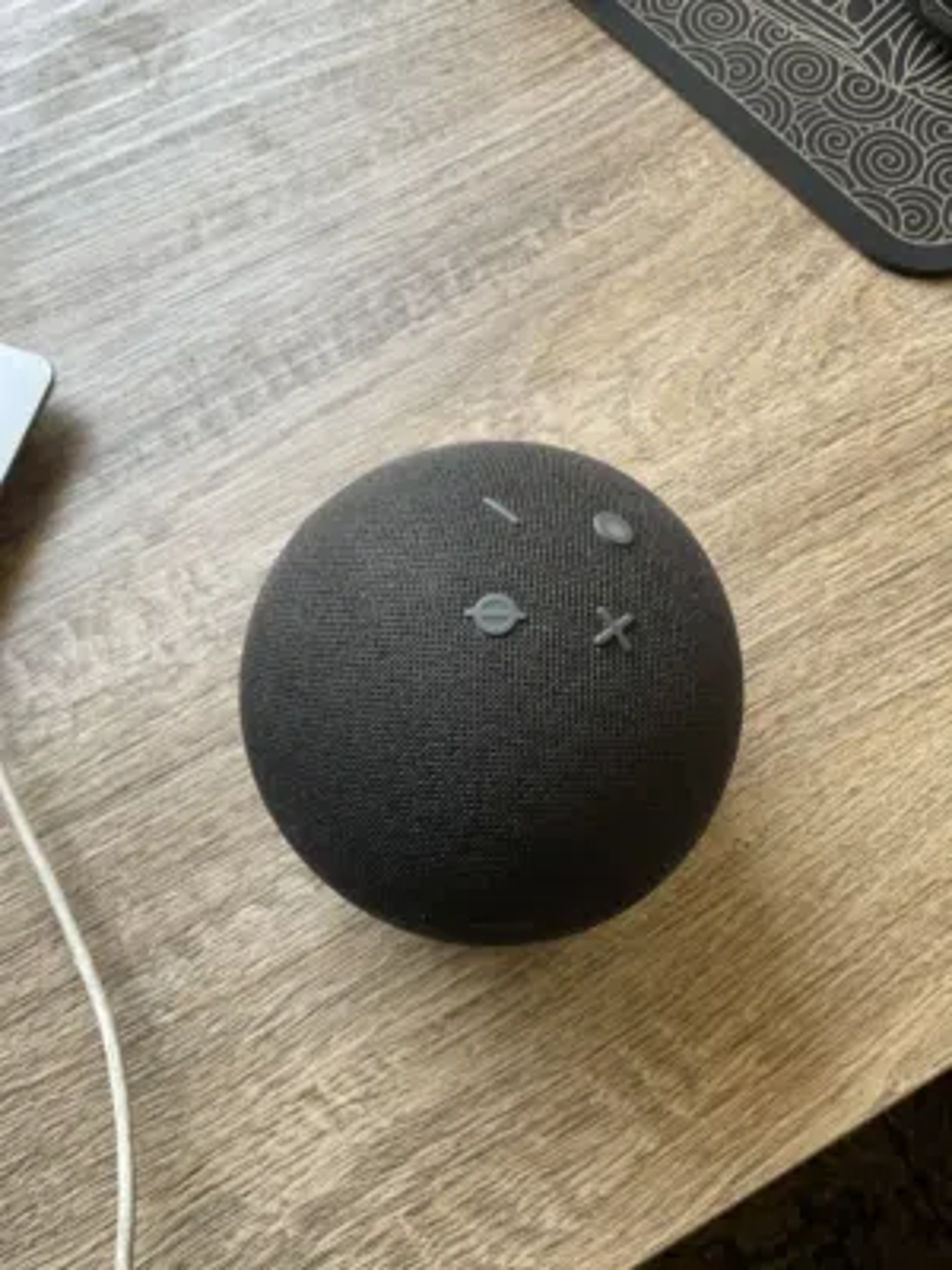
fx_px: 1063
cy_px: 635
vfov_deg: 61.7
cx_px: 476
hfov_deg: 48.2
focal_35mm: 29
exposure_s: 1/60
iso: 64
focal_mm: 3
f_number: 1.8
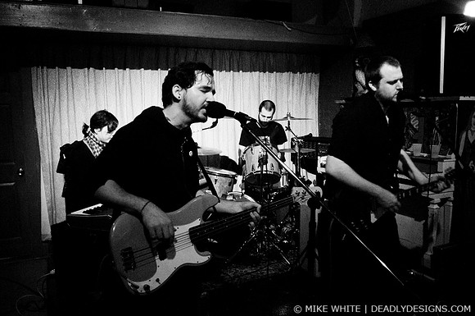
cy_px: 158
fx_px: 395
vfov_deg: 43.5
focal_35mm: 30
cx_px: 238
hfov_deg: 62.0
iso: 1250
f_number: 2.8
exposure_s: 1/50
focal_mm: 20
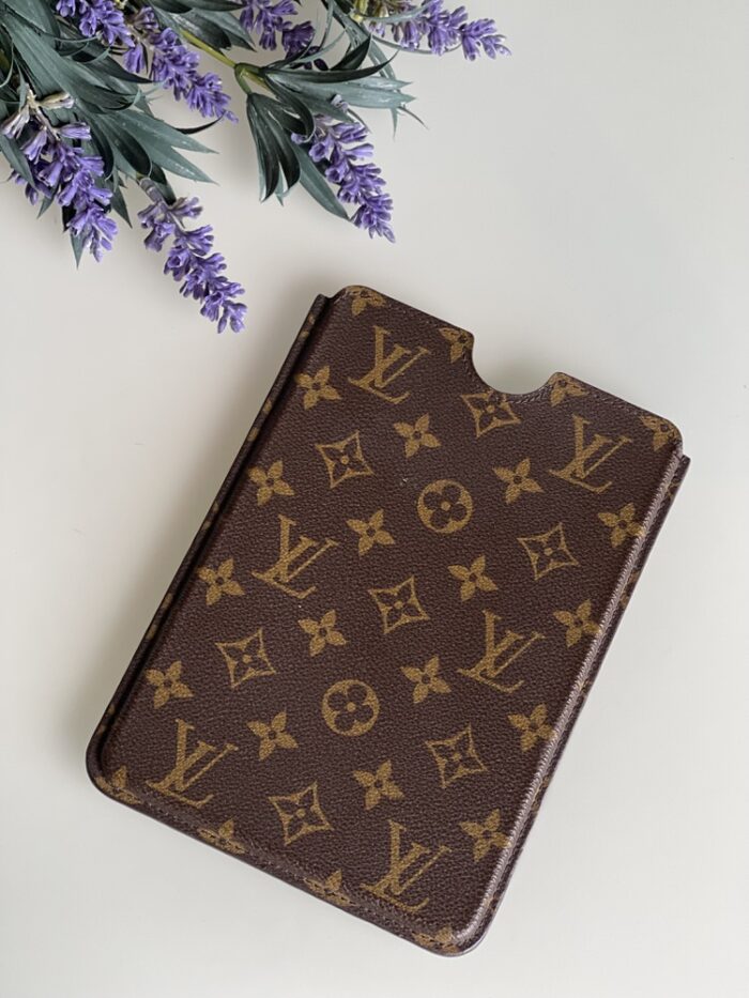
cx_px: 374
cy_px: 499
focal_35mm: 64
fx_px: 1846
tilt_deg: -72.9
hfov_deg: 22.9
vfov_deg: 30.3
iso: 160
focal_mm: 7.5
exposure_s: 1/121
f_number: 2.2
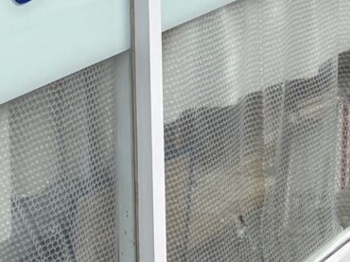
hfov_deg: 11.0
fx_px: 1819
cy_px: -258
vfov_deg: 7.9
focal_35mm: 180
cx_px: 230
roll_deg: +1.1
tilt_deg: -3.4
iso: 50
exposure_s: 1/970
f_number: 1.6
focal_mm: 5.96
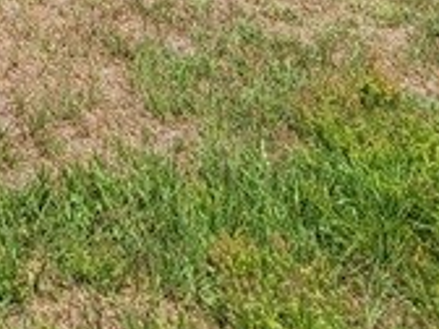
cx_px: -170
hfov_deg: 21.9
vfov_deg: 13.4
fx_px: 989
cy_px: -483
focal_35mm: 78
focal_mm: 2.2
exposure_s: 1/1650
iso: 50
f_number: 2.2
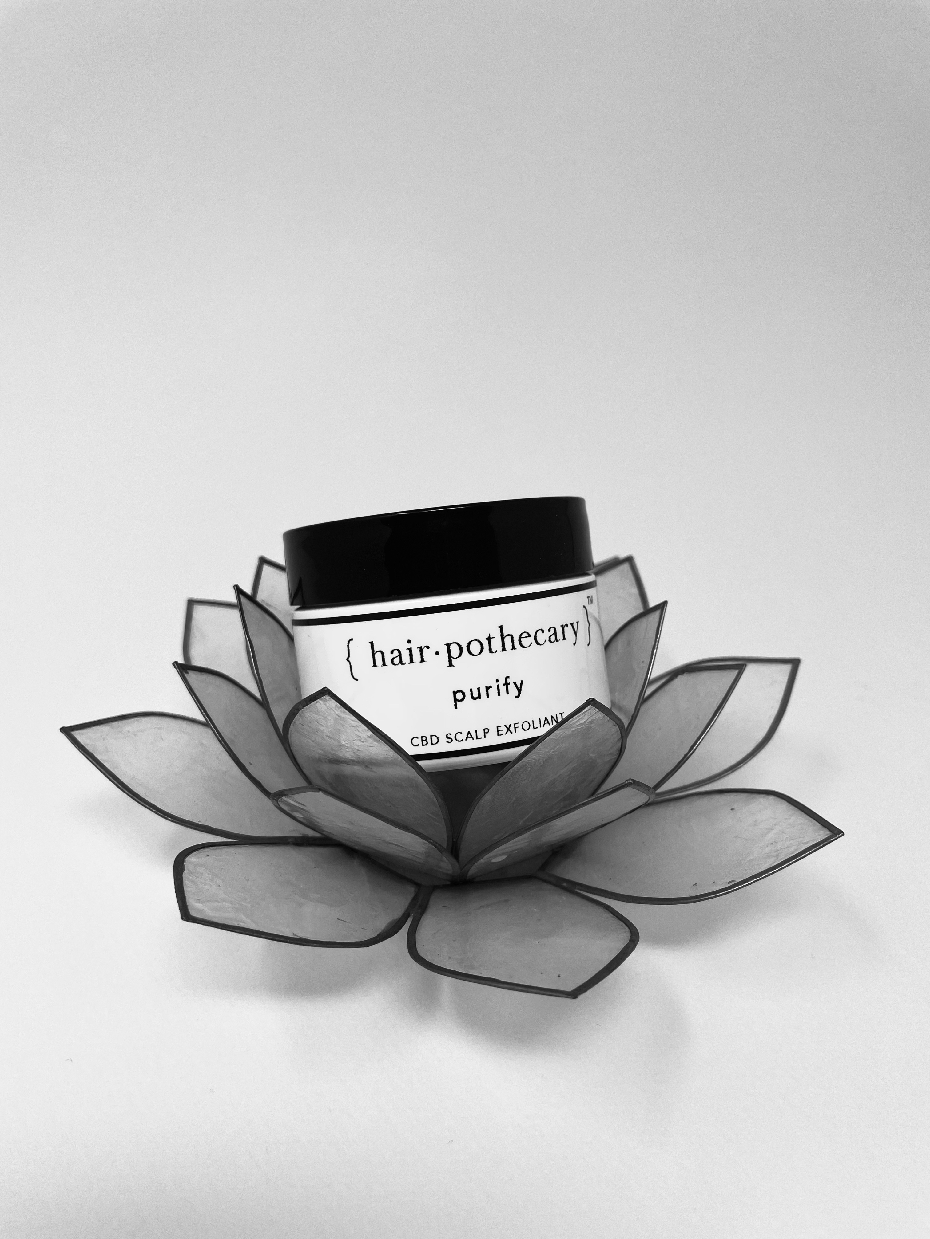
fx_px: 931
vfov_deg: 67.3
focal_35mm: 26
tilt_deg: -29.4
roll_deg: -1.0
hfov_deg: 53.1
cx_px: 465
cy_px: 620
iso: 32
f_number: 1.6
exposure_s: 1/129
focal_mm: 4.2
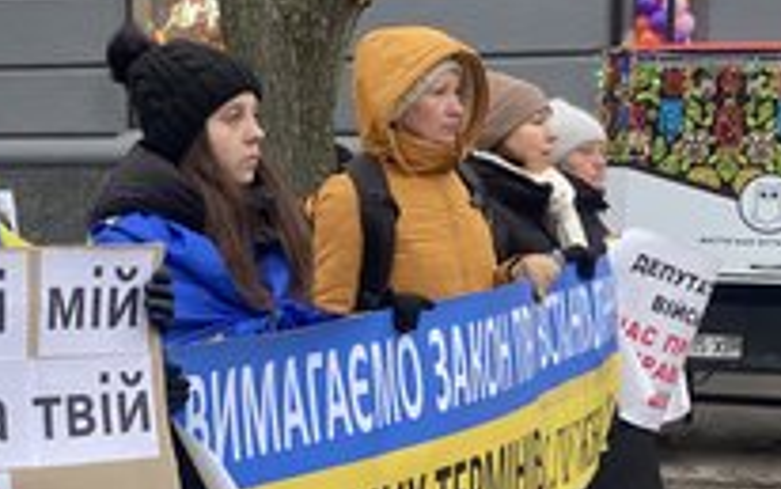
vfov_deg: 12.2
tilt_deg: -5.1
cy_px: 307
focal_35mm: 107
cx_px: 174
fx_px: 2279
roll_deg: +0.8
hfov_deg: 19.3
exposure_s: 1/121
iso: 160
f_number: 2
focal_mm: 6
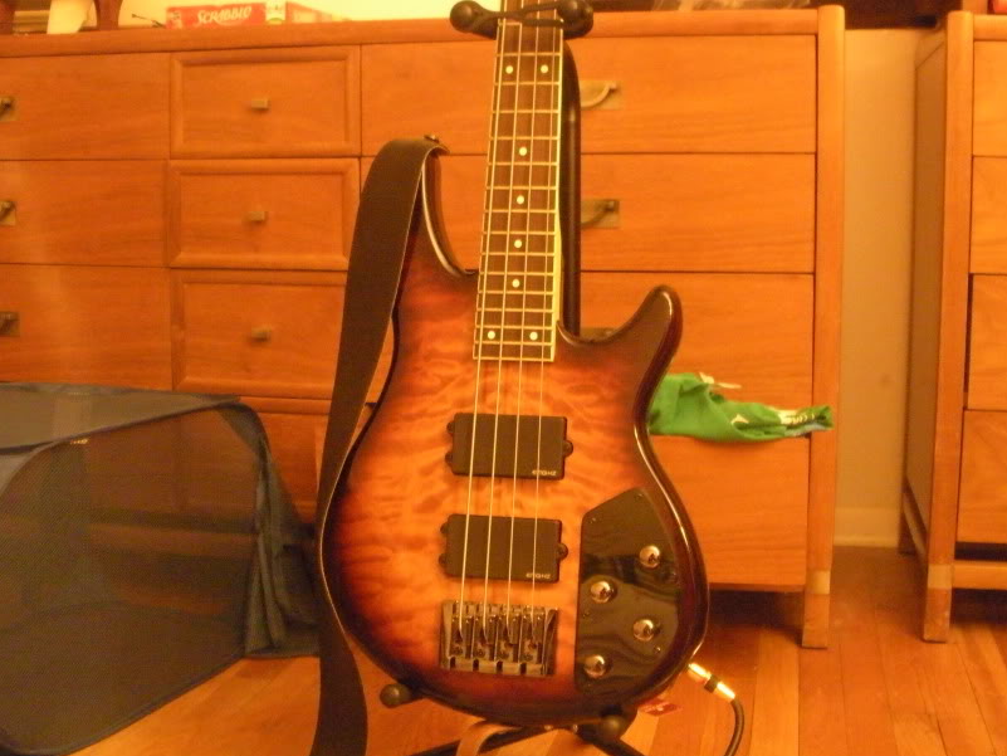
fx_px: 1338
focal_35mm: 46
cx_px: 513
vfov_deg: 31.4
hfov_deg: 41.2
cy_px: 282
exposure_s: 1/1.43
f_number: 3.5
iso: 800
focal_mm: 6.3
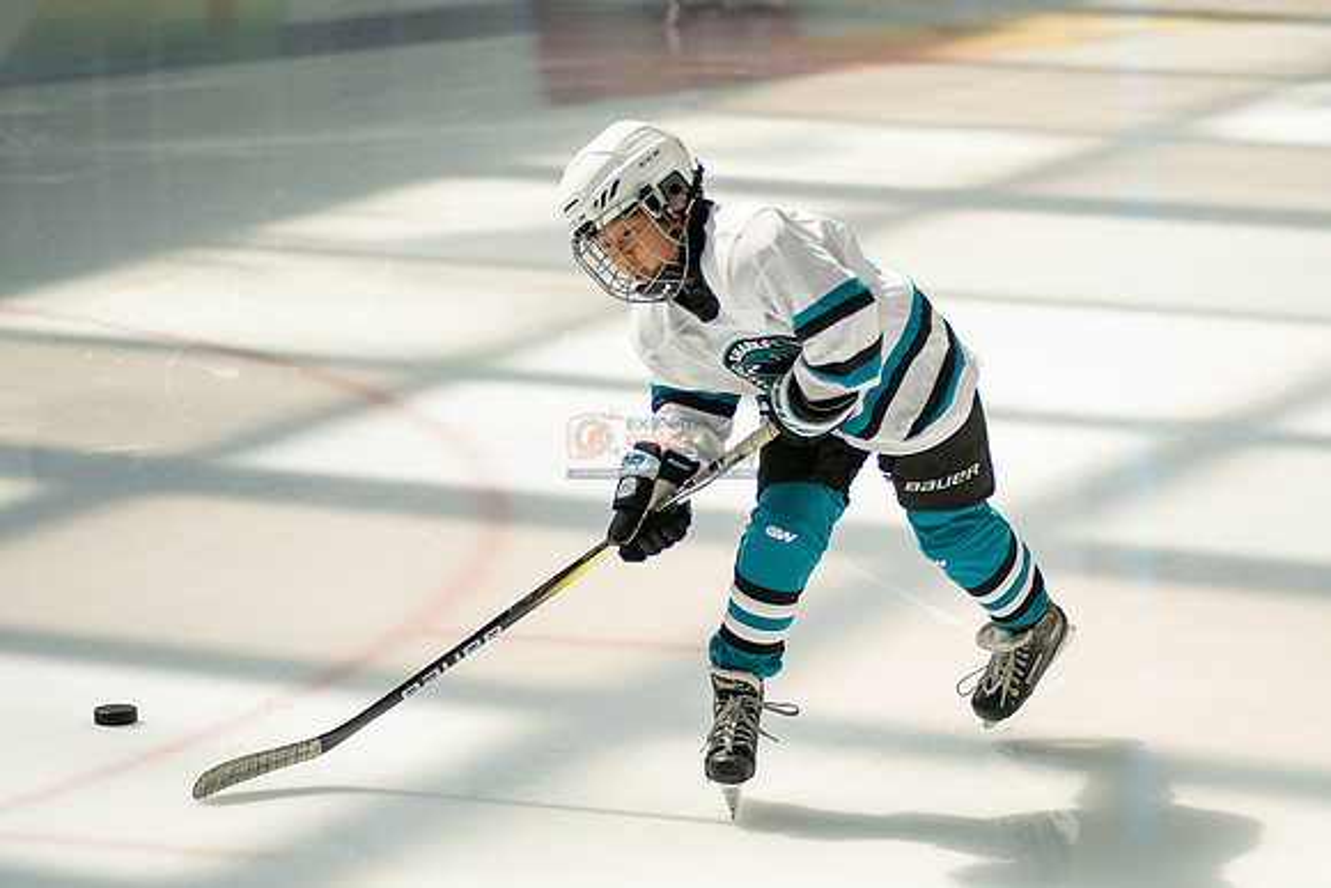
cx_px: 893
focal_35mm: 177
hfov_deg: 11.6
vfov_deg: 7.8
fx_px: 6549
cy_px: 444
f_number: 2.8
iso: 1600
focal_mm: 132
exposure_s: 1/6400
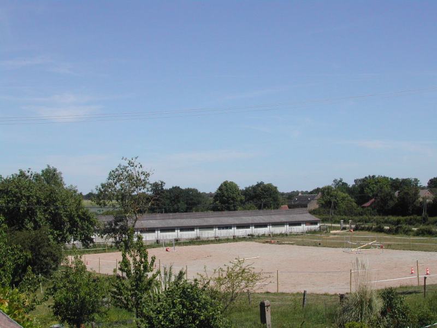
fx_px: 720
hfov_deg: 33.8
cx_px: 218
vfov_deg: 25.7
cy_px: 164
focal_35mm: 57
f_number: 9.2
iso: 100
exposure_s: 1/221
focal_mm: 12.2
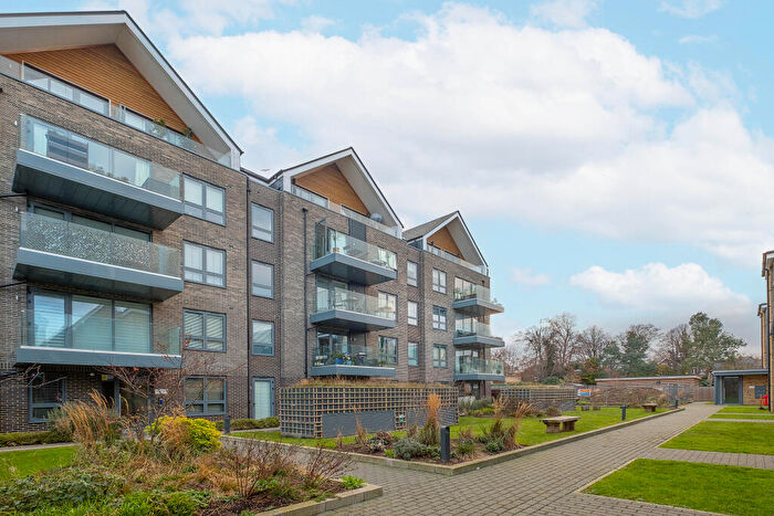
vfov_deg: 77.4
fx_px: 323
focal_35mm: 15
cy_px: 258
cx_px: 387
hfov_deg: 100.4
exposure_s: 1/125
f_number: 6.4
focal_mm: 10
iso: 500
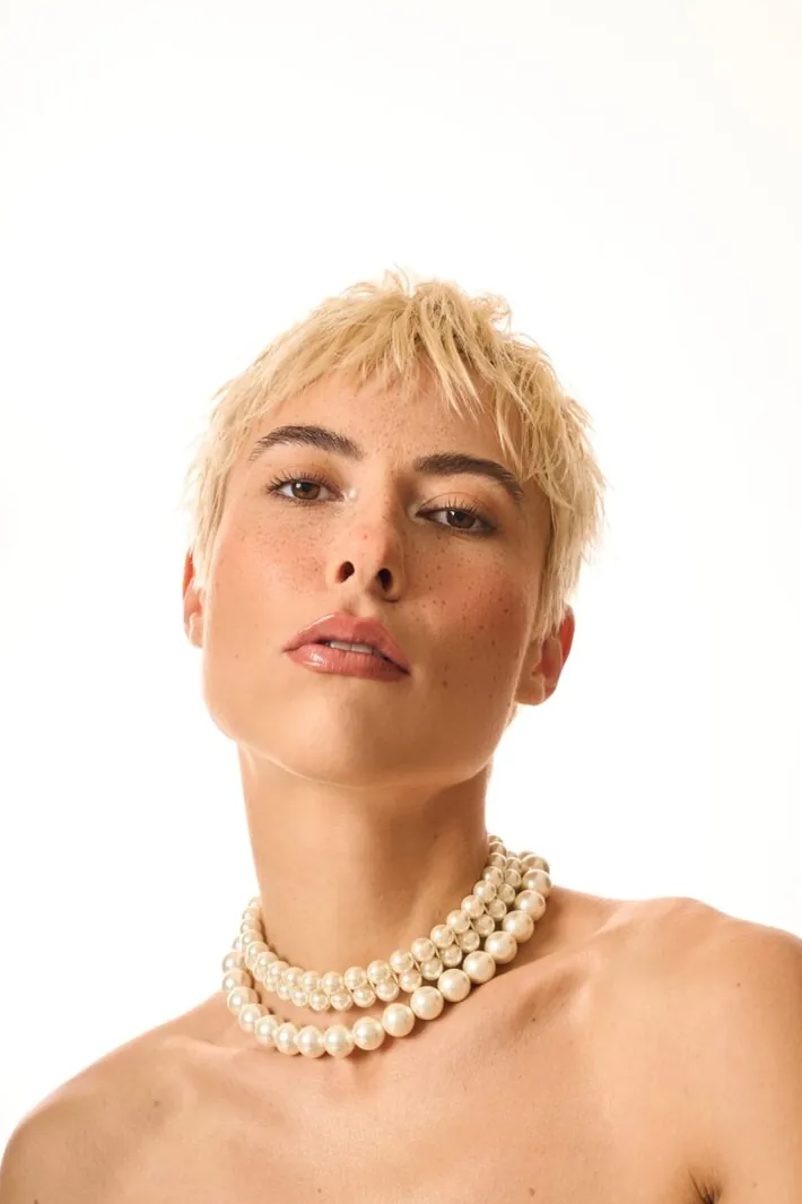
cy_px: 599
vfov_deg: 28.5
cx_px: 398
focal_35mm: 71
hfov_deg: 19.2
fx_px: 2372
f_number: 7.1
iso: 200
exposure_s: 1/200
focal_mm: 70
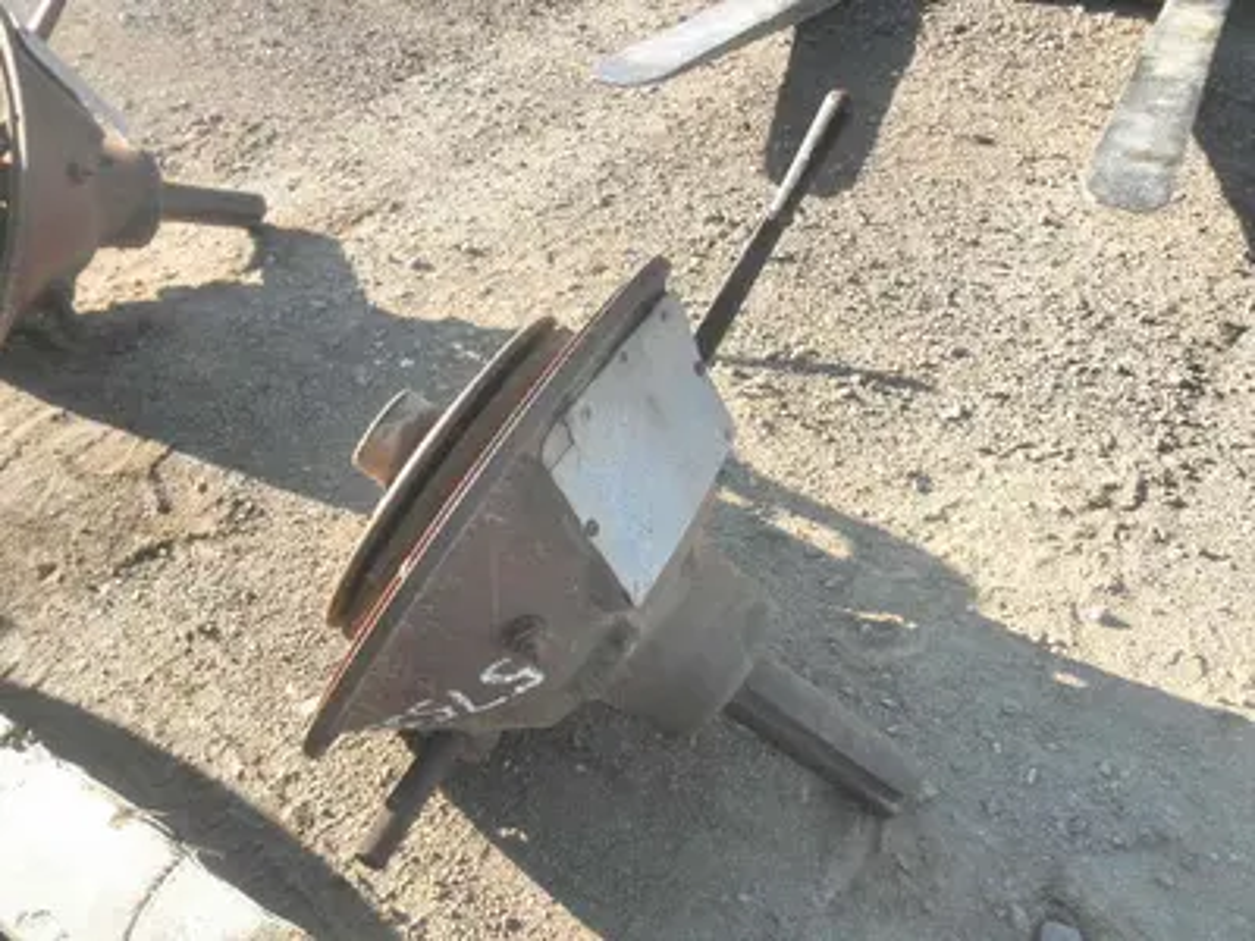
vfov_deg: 49.7
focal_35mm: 28
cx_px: 628
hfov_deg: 63.4
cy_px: 470
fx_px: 1015
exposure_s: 1/200
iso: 64
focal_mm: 5
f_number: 3
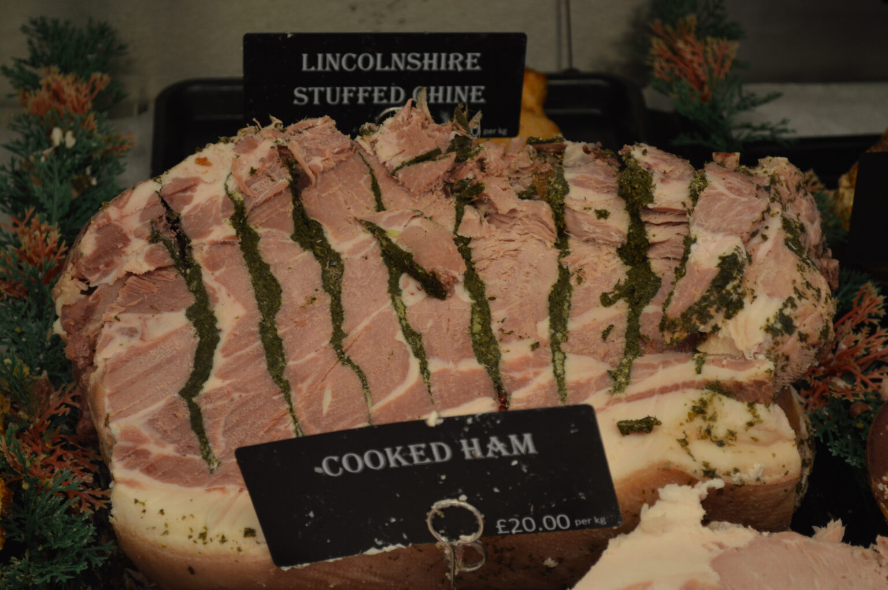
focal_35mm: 78
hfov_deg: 26.0
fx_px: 1922
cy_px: 295
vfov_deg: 17.5
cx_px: 444
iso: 400
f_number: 5.6
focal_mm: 52
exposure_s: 1/80
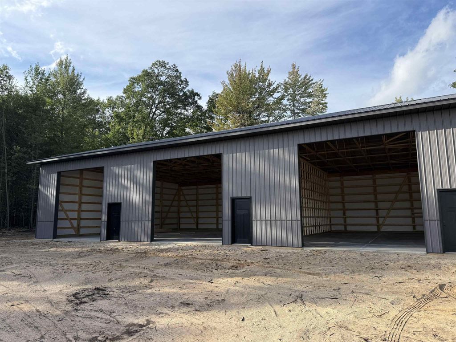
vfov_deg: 56.8
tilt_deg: +8.5
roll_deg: +0.7
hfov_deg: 71.6
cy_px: 171
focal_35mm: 24
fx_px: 316
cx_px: 228
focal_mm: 6.76
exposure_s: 1/2169
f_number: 1.78
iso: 80
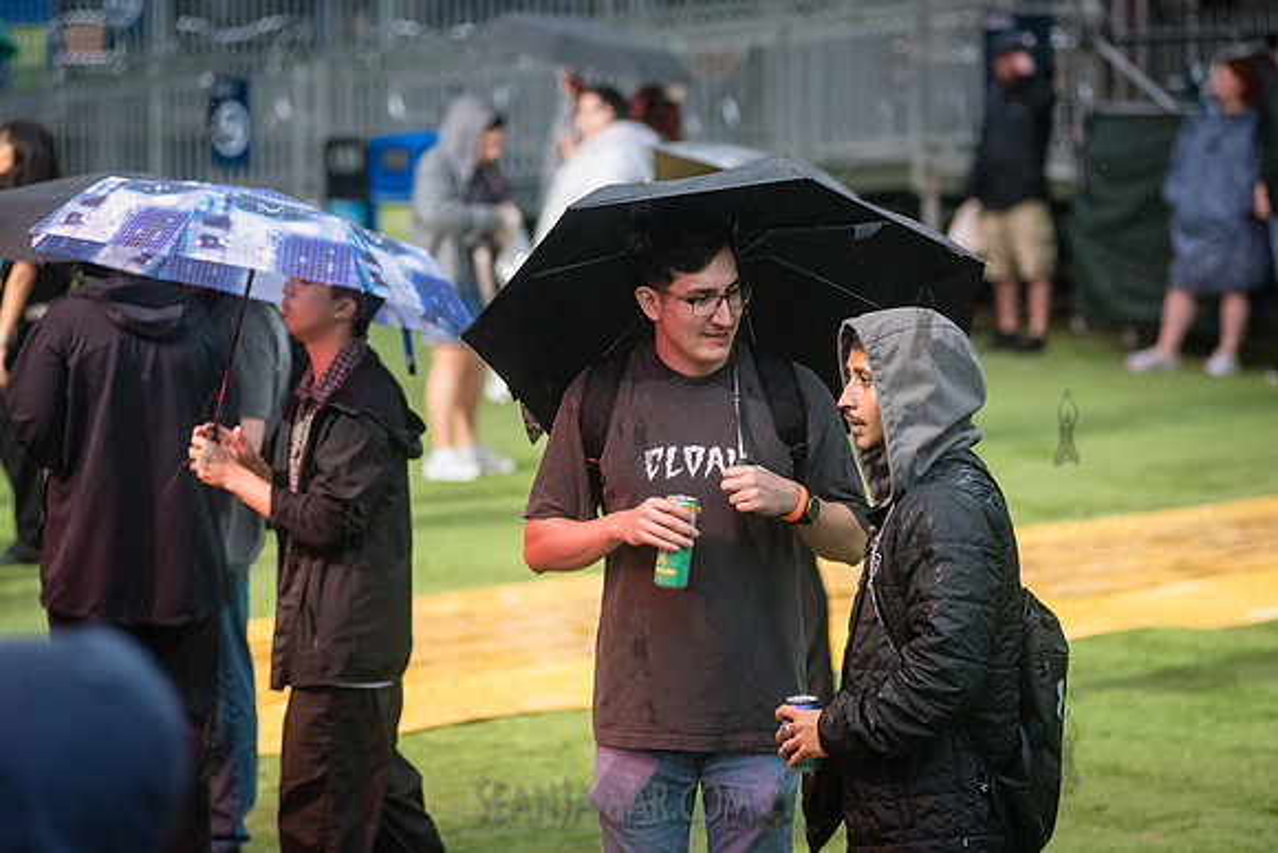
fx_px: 4986
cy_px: 426
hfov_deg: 14.6
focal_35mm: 140
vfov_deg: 9.8
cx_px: 639
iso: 5000
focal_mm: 135
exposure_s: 1/800
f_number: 3.5
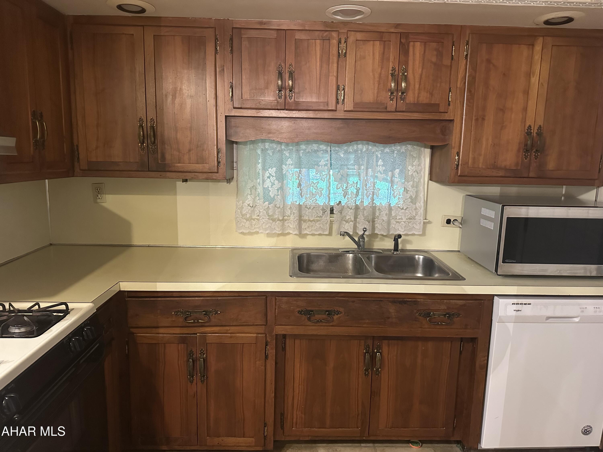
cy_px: 226
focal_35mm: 24
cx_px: 302
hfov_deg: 71.6
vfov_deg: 56.8
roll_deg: -0.8
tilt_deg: -8.8
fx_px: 418
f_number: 1.78
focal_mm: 6.86
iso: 800
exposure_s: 1/40
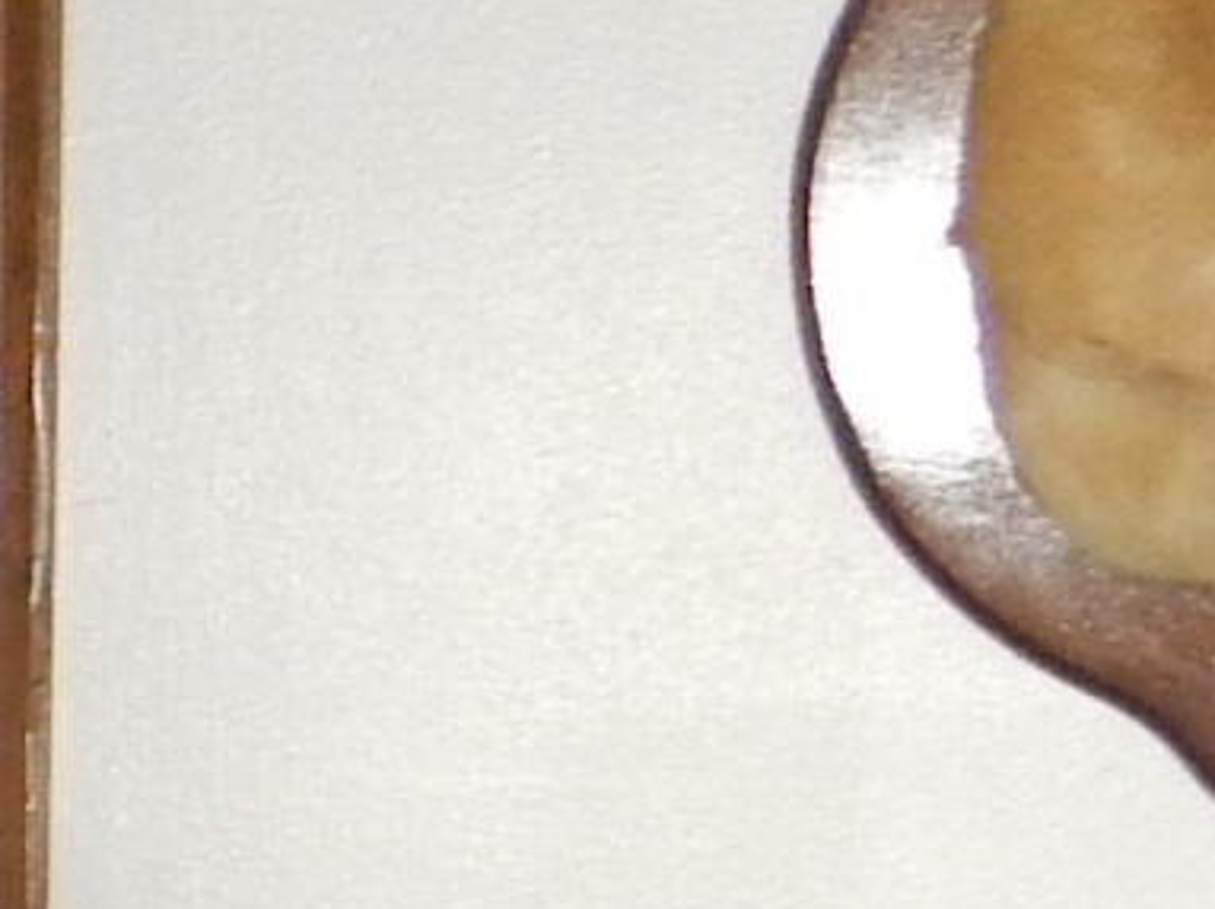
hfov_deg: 6.0
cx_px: -3524
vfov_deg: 5.2
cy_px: 915
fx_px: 9927
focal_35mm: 283
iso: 450
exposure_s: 1/30
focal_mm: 6.4
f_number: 4
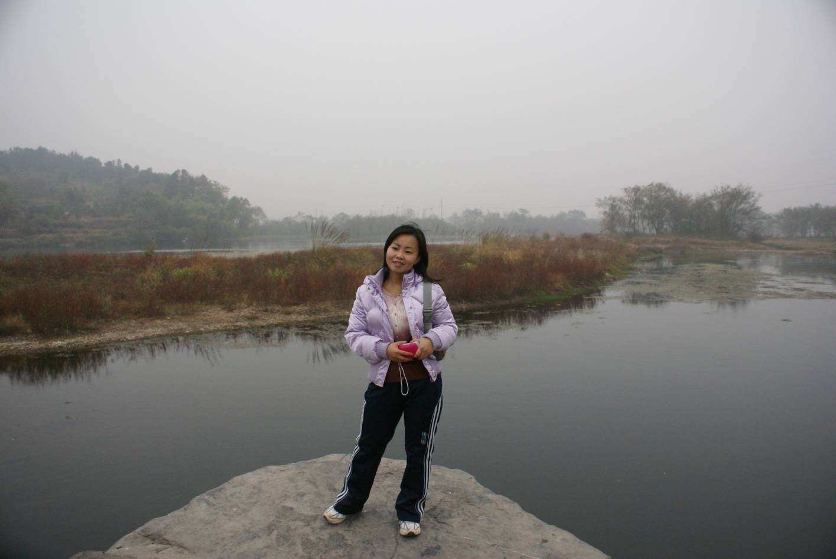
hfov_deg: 67.3
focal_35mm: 27
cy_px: 280
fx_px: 628
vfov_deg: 48.0
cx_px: 418
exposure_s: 1/30
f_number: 3.5
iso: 250
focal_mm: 18
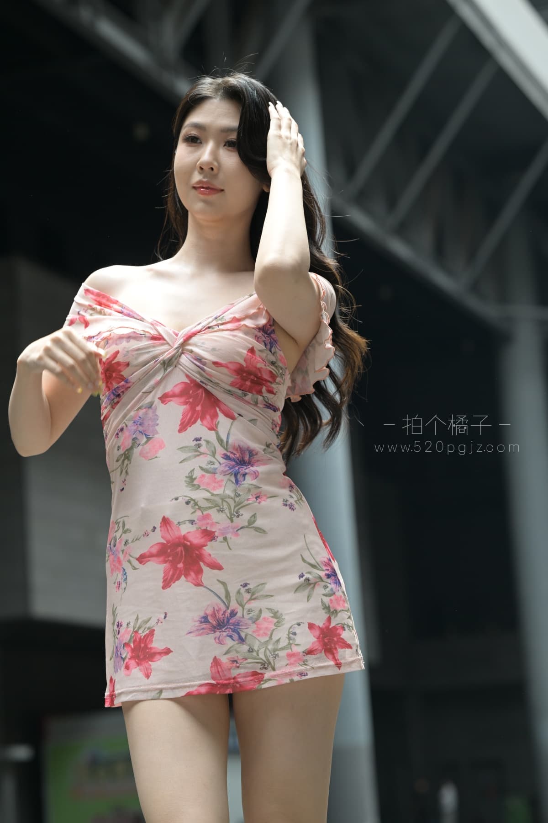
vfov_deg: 21.2
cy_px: 412
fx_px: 2192
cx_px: 274
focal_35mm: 96
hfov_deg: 14.3
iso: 360
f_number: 4.5
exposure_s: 1/320
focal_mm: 96
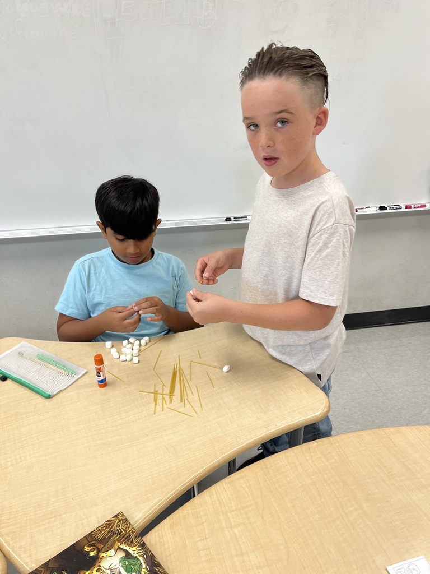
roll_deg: -0.9
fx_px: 431
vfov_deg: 67.3
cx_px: 215
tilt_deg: -28.4
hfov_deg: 53.1
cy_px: 287
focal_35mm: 26
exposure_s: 1/60
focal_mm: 5.1
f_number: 1.6
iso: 64
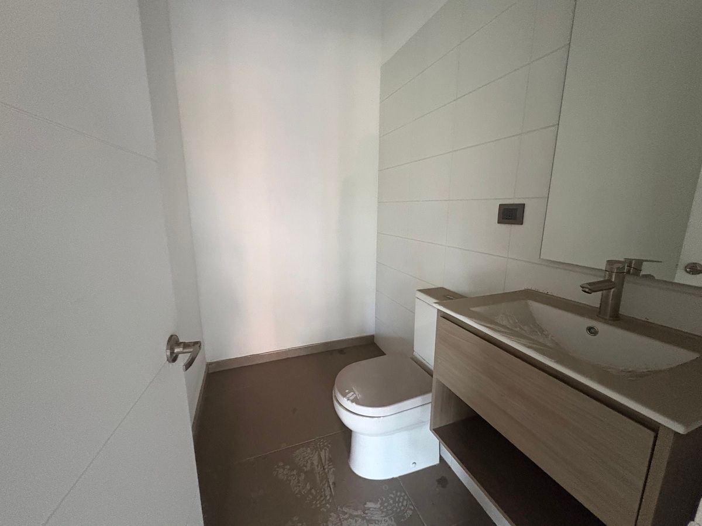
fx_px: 284
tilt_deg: -11.0
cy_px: 263
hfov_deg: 102.1
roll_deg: +0.0
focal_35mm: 14
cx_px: 351
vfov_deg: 85.7
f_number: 2.2
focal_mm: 2.22
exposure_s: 1/56
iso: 1000
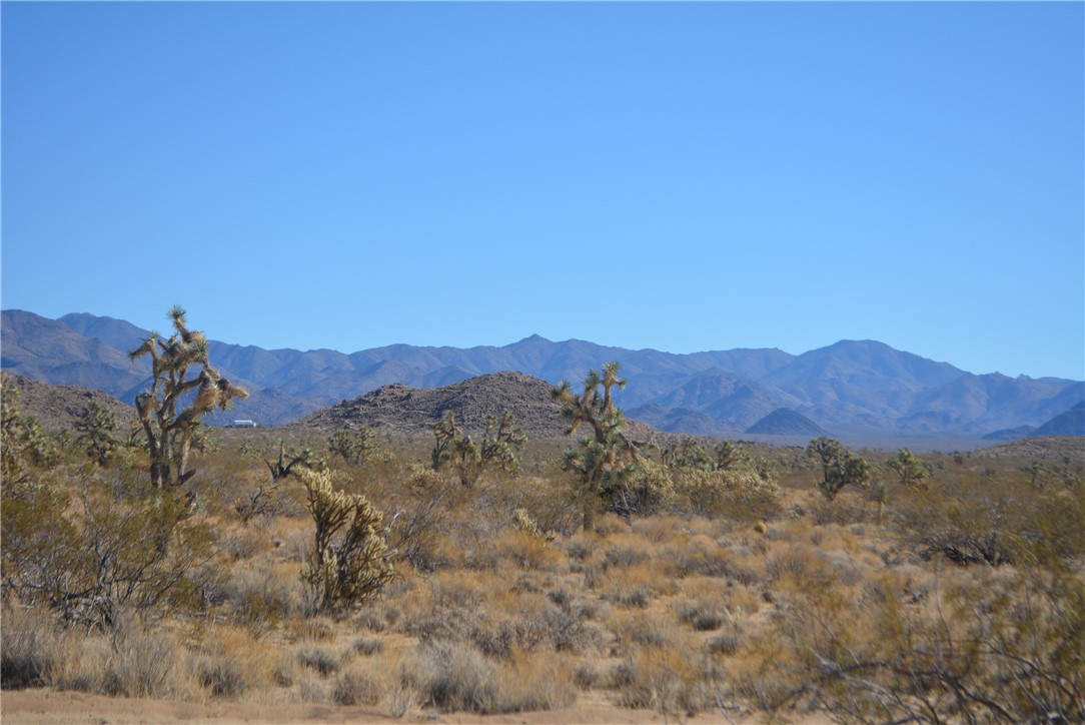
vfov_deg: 16.6
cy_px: 362
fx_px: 2488
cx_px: 542
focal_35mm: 82
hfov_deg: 24.6
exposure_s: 1/1600
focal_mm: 55
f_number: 7.1
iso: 400
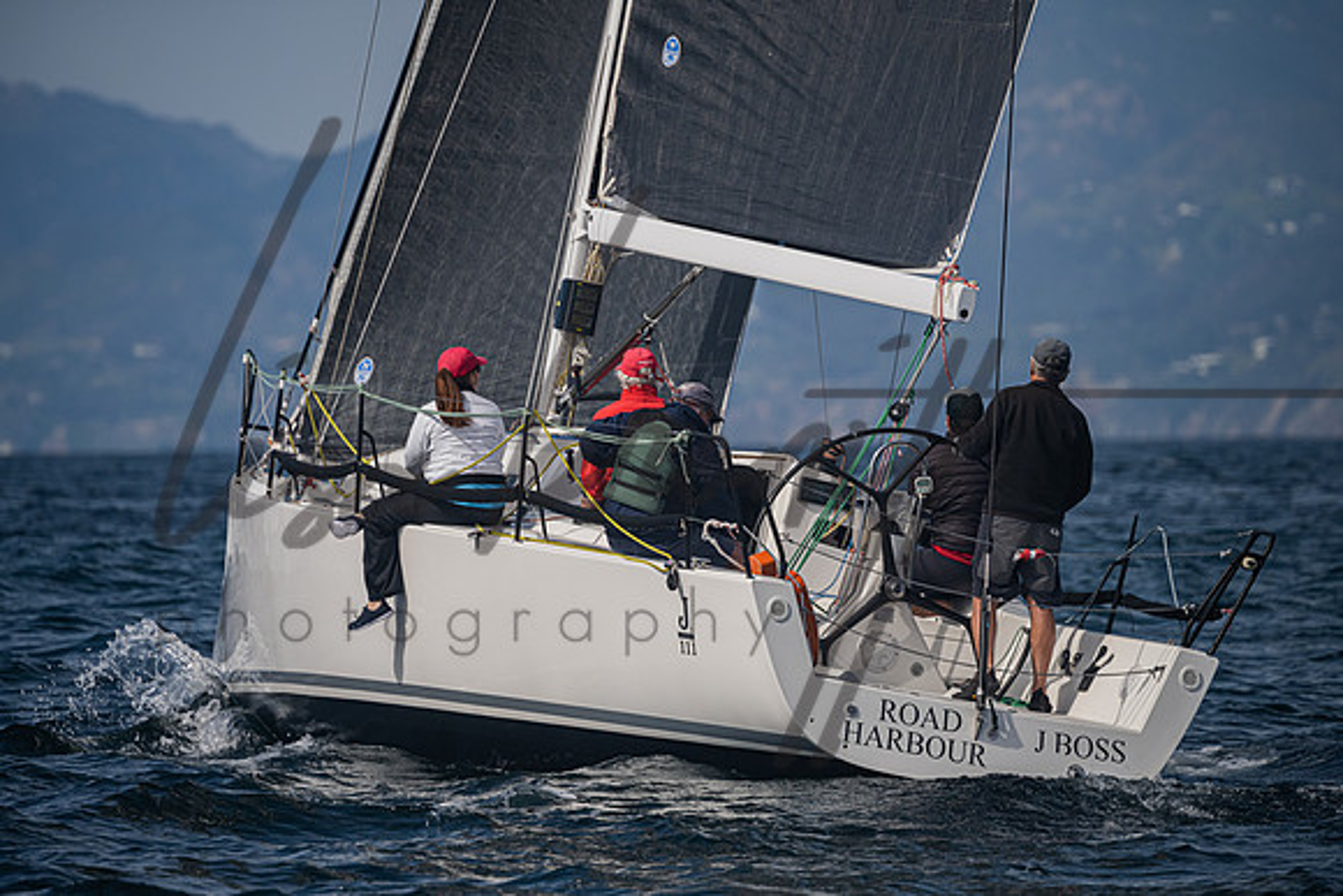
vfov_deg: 3.4
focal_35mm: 404
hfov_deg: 5.1
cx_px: 672
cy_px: 448
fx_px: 15091
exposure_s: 1/4000
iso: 320
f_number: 6.3
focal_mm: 400
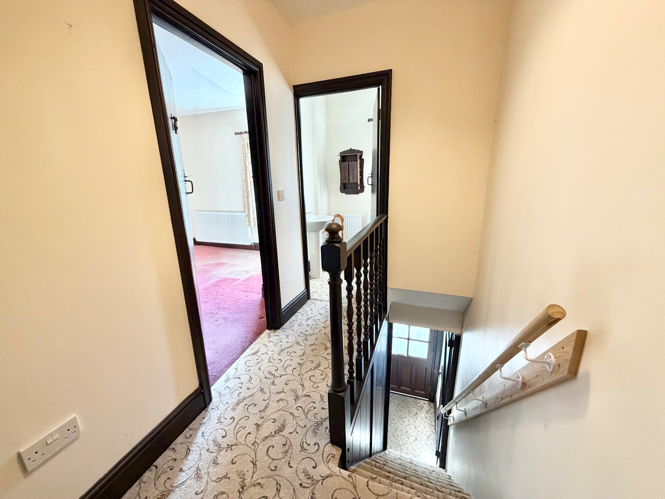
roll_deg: +1.6
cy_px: 250
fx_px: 269
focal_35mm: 14
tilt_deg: -15.0
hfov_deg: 102.1
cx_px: 332
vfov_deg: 85.7
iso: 320
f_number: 2.2
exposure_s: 1/100
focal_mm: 2.22
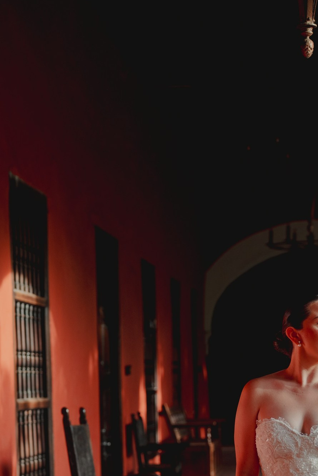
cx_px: 265
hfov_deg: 14.2
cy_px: 455
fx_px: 1271
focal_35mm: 96
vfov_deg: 20.7
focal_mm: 50
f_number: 2.8
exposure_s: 1/320
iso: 250
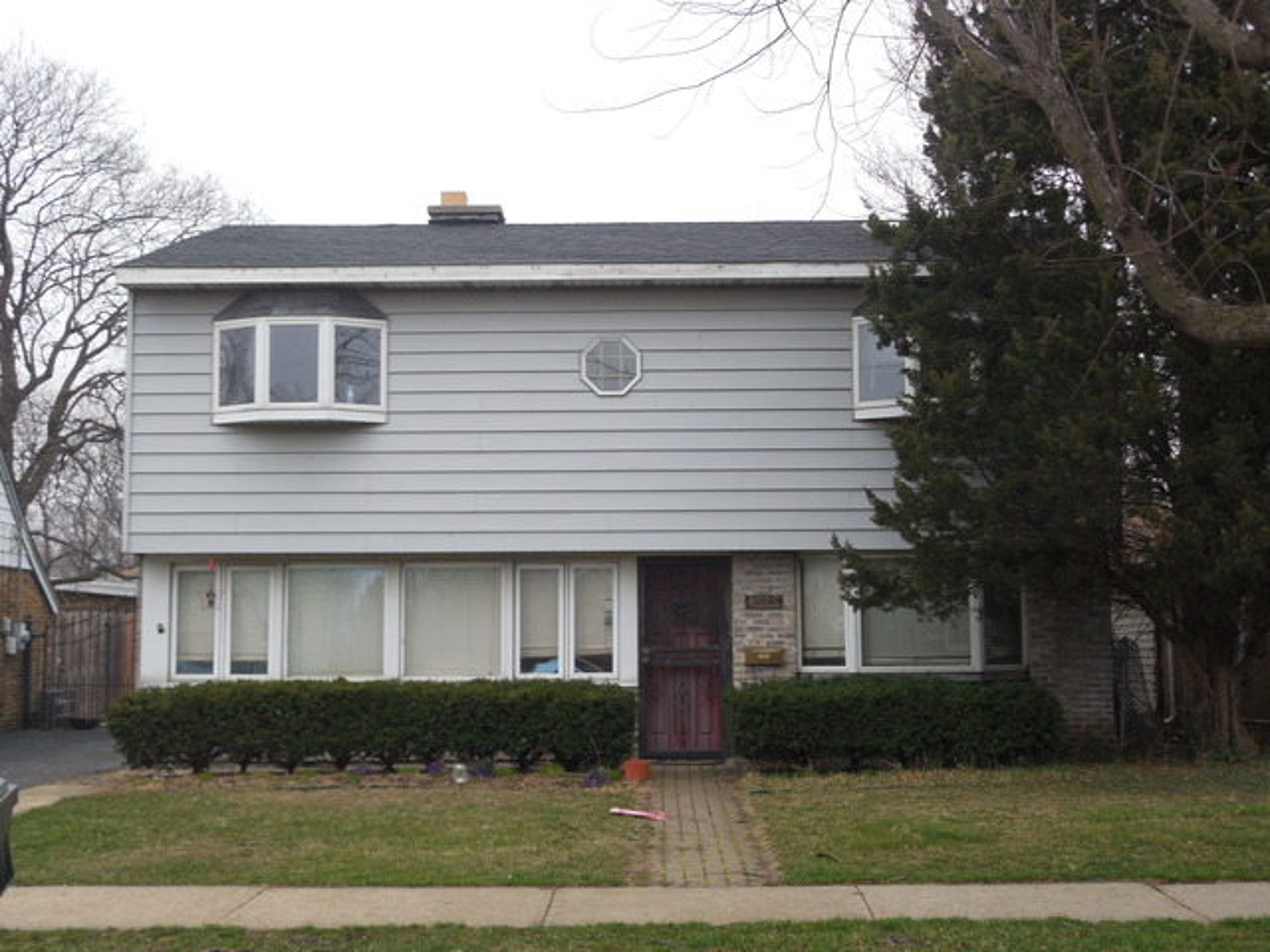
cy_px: 476
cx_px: 635
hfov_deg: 39.7
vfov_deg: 30.3
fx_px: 1761
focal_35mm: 48
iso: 125
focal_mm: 8.7
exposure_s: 1/40
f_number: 4
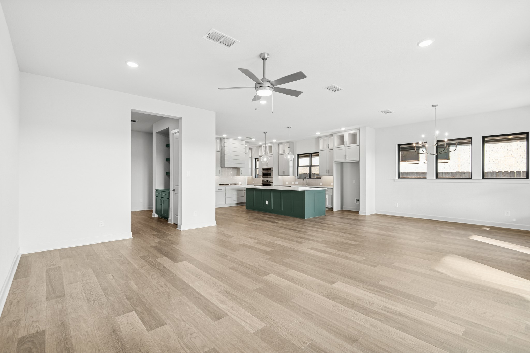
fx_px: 236
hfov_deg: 96.7
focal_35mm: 16
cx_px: 265
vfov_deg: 73.8
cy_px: 176
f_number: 9
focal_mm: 16
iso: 160
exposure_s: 1/6
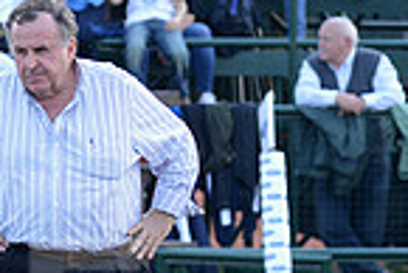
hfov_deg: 4.4
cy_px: 322
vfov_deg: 3.0
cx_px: -93
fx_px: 5275
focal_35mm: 465
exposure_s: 1/320
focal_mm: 116
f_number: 4
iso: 640
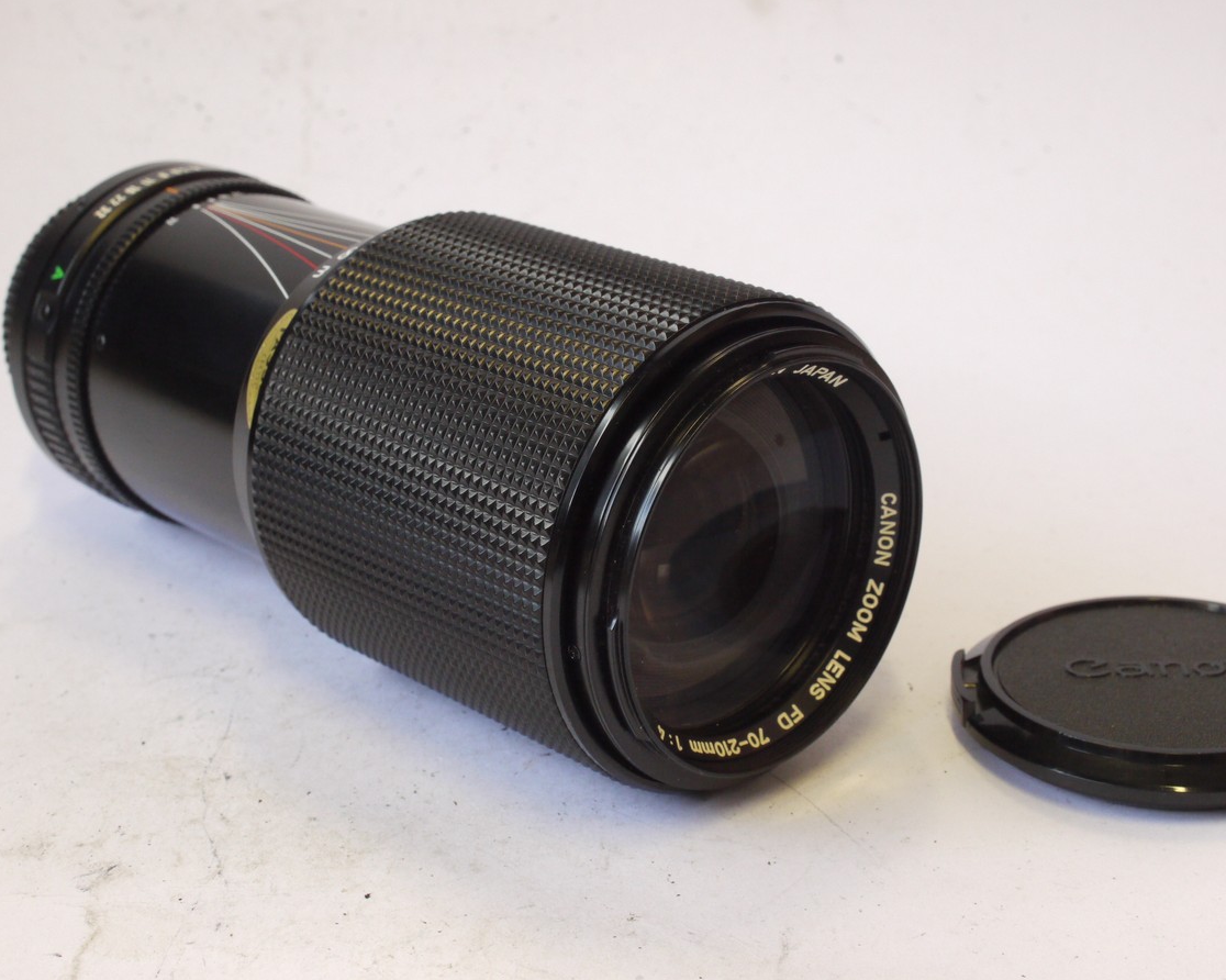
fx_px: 2285
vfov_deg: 24.2
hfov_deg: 30.0
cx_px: 620
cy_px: 491
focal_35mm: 63
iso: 800
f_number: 10
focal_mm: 30
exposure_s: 1/50
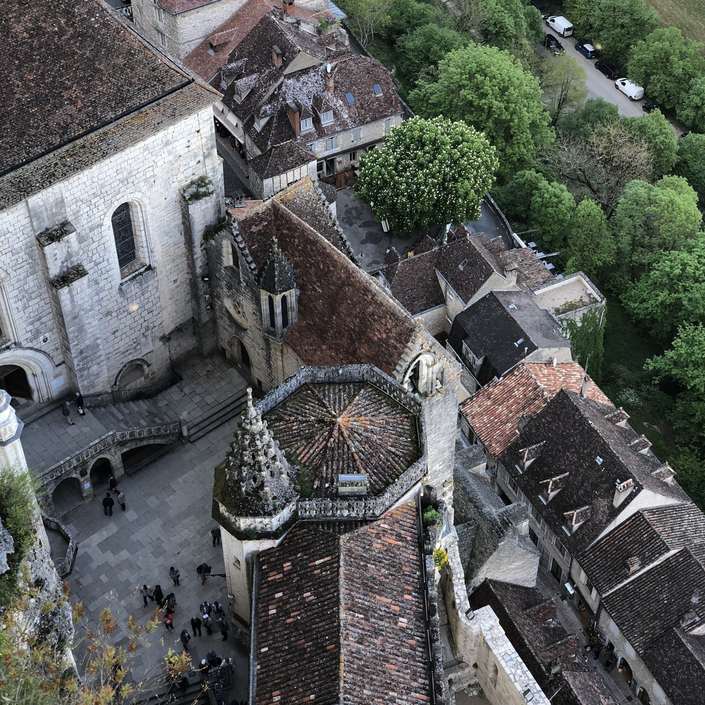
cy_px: 335
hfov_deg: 27.7
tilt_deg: -46.3
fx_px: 1429
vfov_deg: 27.7
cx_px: 356
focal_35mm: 62
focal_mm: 6
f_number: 2.4
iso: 20
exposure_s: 1/60
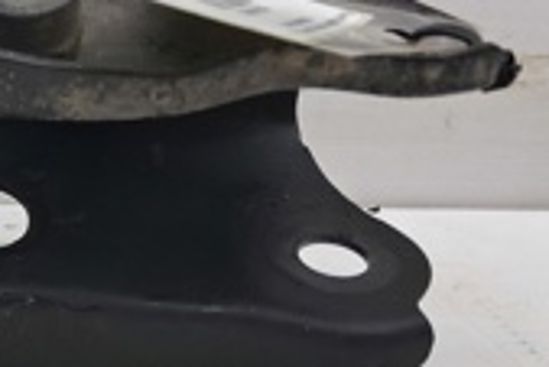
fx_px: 1618
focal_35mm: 106
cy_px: 102
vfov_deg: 12.9
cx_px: -465
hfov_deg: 16.0
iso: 50
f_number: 1.8
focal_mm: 4
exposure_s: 1/50
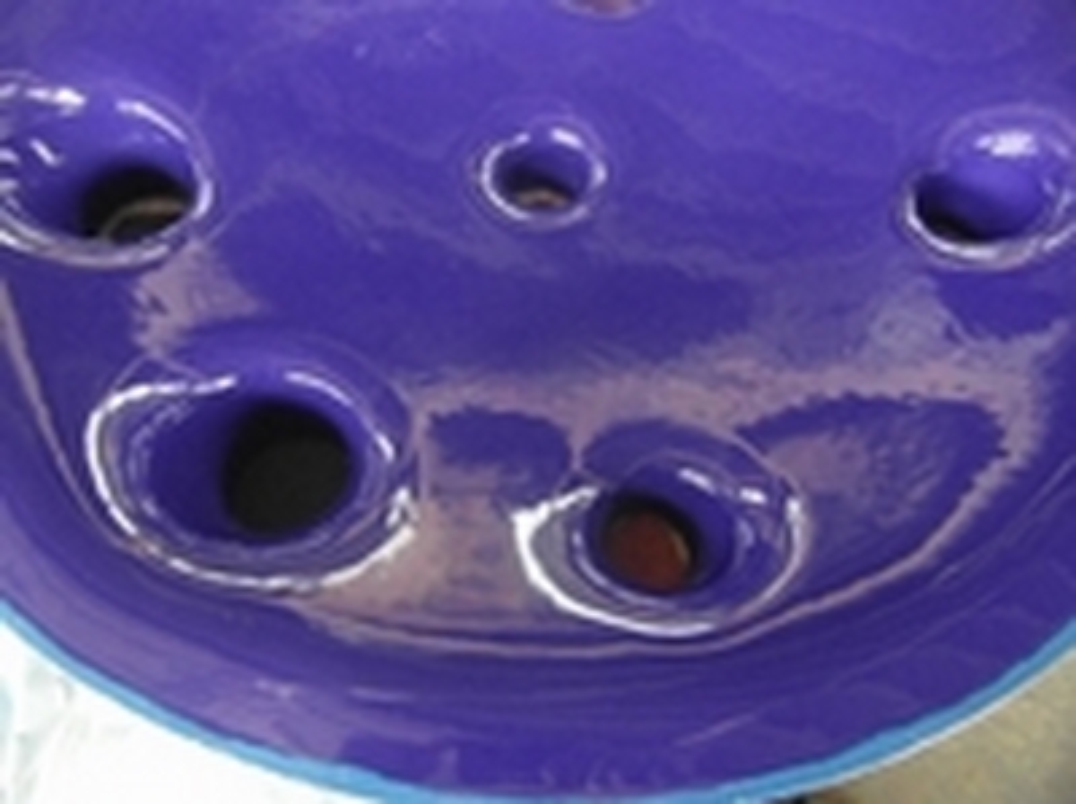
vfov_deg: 56.7
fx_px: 745
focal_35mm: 24
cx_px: 538
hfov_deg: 71.7
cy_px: 402
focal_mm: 4
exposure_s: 1/20
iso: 800
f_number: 3.2
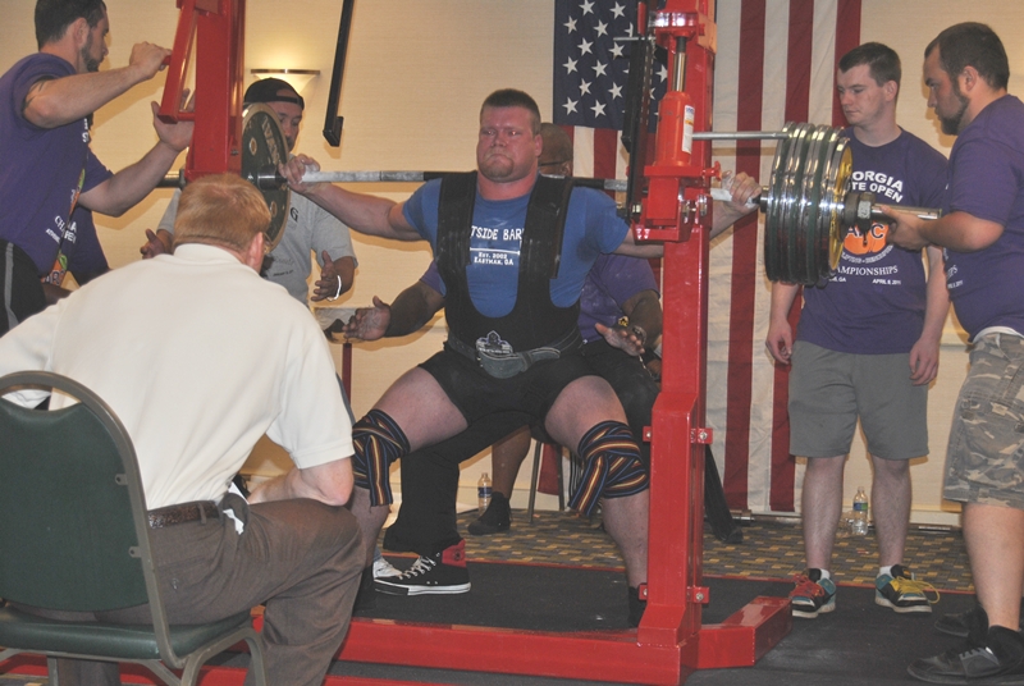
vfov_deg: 18.2
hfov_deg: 27.0
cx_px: 512
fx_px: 2136
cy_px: 343
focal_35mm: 75
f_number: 5.6
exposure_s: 1/60
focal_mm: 50
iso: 200
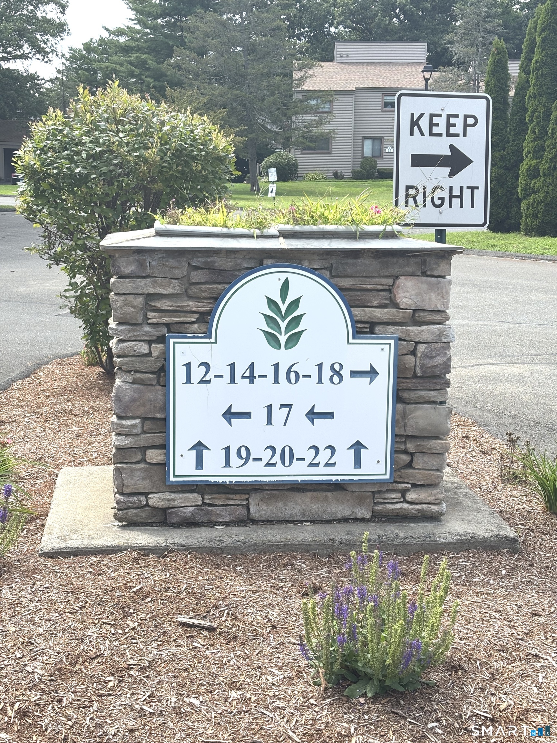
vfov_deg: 36.8
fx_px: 1116
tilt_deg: -9.6
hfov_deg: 28.0
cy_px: 372
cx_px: 278
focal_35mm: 52
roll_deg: -1.8
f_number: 1.6
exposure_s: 1/978
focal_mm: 5.96
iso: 32
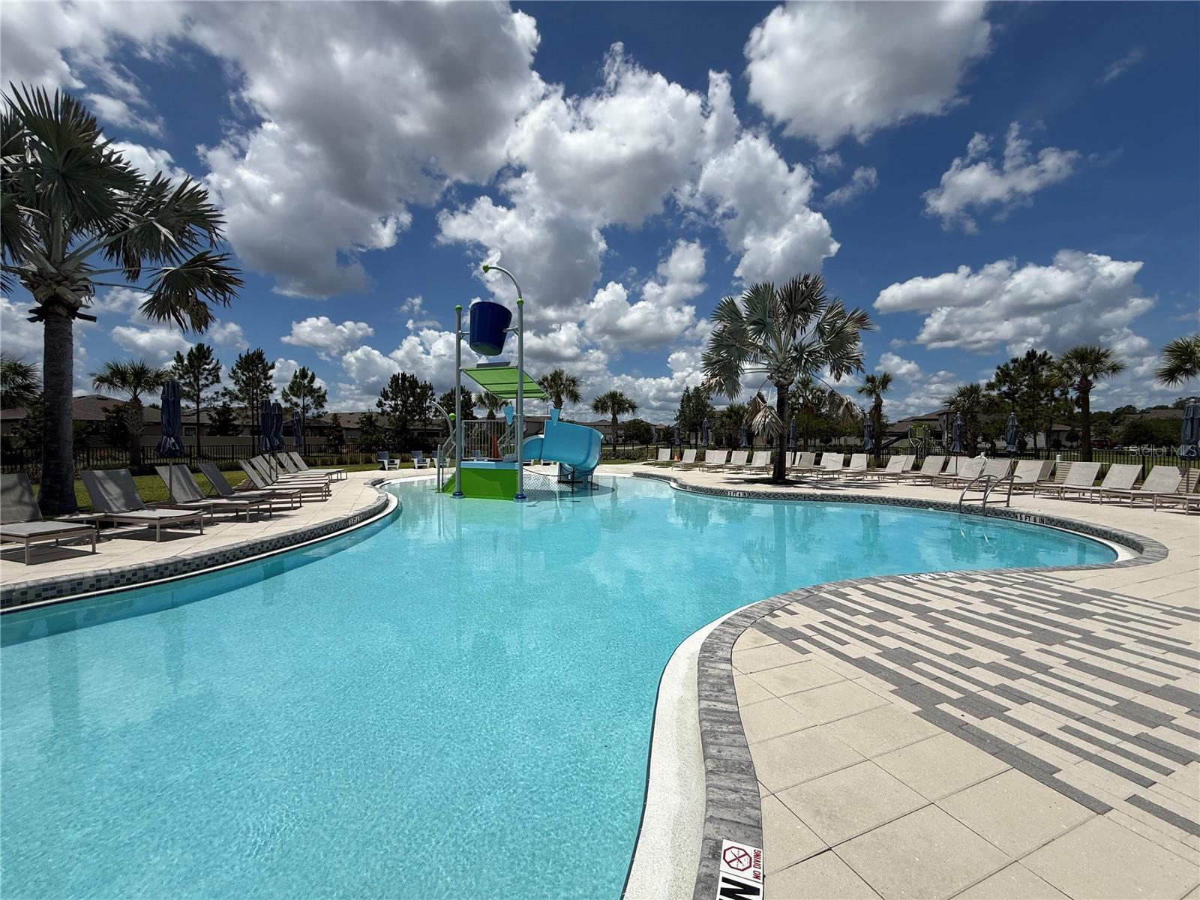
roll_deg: -0.6
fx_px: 485
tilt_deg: -0.4
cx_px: 600
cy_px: 450
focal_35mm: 14
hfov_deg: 102.1
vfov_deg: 85.7
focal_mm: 2.22
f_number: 2.2
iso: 50
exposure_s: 1/5618
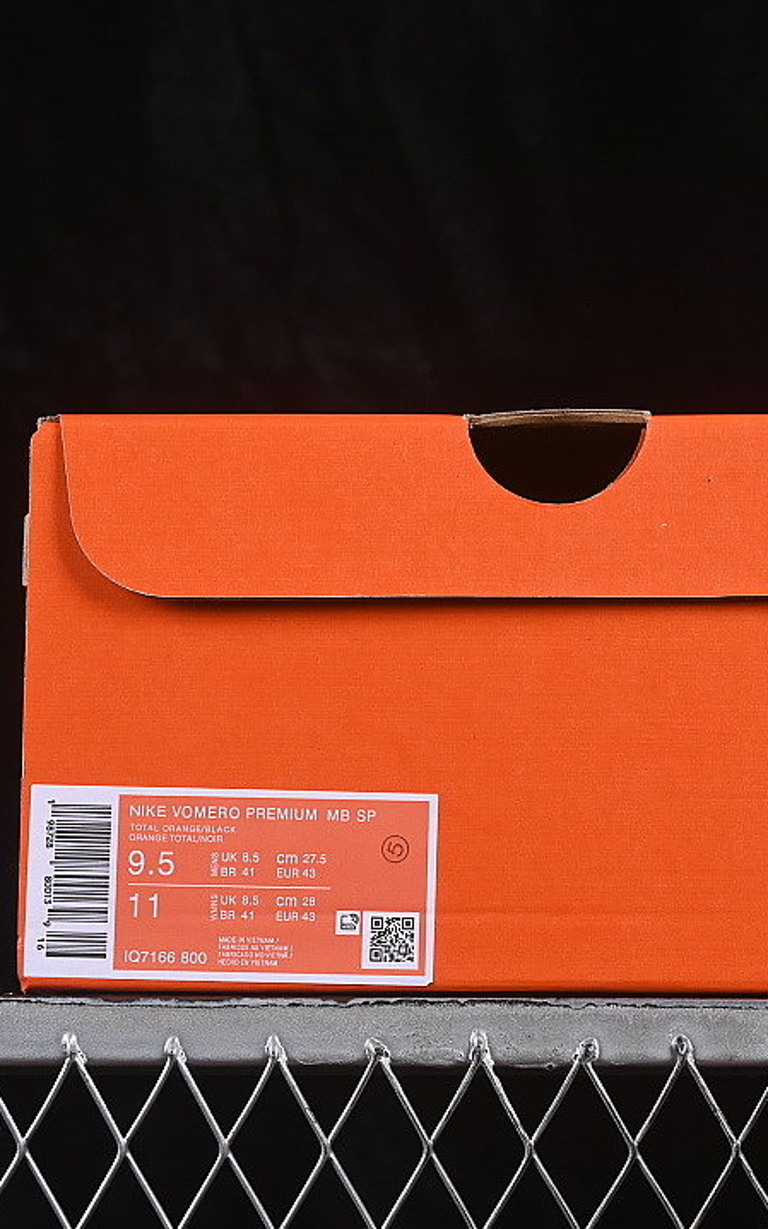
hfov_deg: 11.4
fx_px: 3850
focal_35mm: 115
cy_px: 614
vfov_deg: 18.1
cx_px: 561
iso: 160
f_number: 8
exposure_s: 1/80
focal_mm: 50
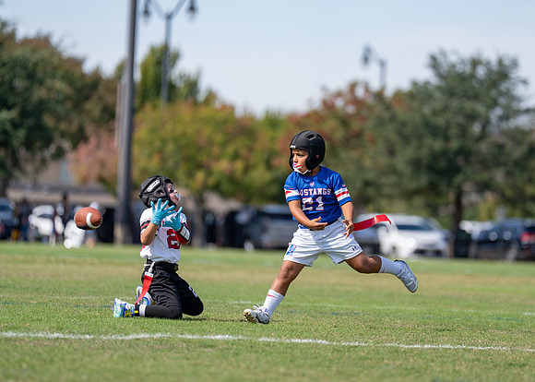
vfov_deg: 4.8
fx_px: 4510
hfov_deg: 6.8
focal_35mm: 297
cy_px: 188
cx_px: 321
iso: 100
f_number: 2.8
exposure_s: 1/1000
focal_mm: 200
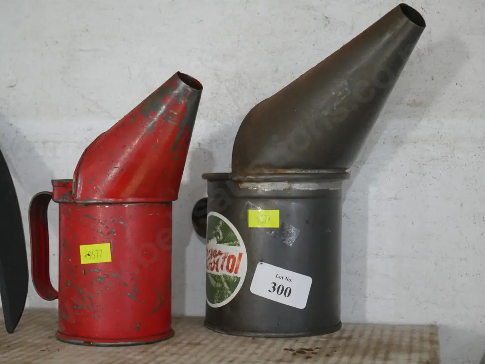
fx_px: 953
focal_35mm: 68
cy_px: 182
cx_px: 242
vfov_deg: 21.6
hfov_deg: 28.5
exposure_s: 1/40
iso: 3200
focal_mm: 34
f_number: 5.4
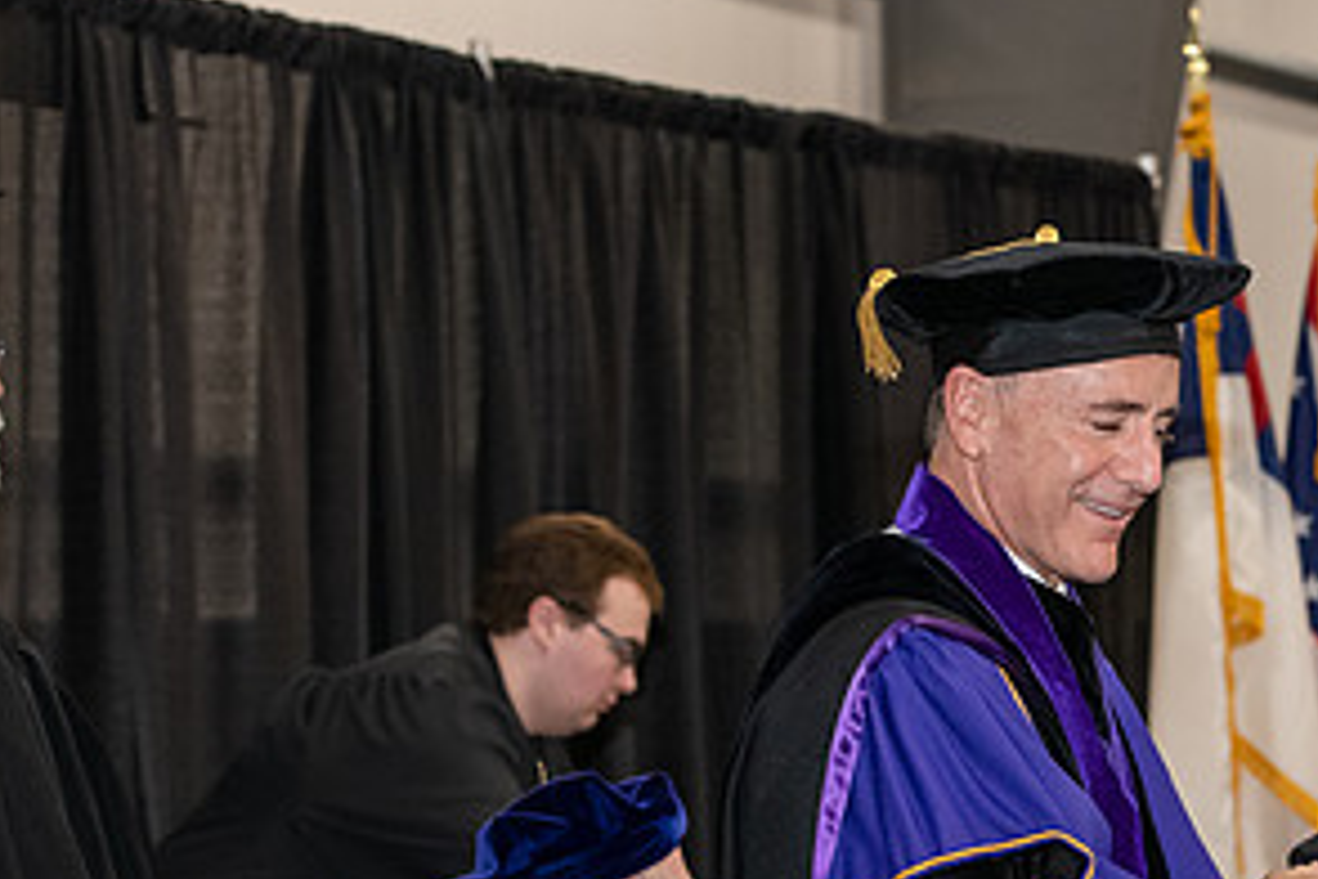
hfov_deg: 14.7
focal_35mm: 138
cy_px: 697
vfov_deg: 9.9
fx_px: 5052
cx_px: 1219
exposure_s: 1/200
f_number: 5
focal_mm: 70
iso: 2500
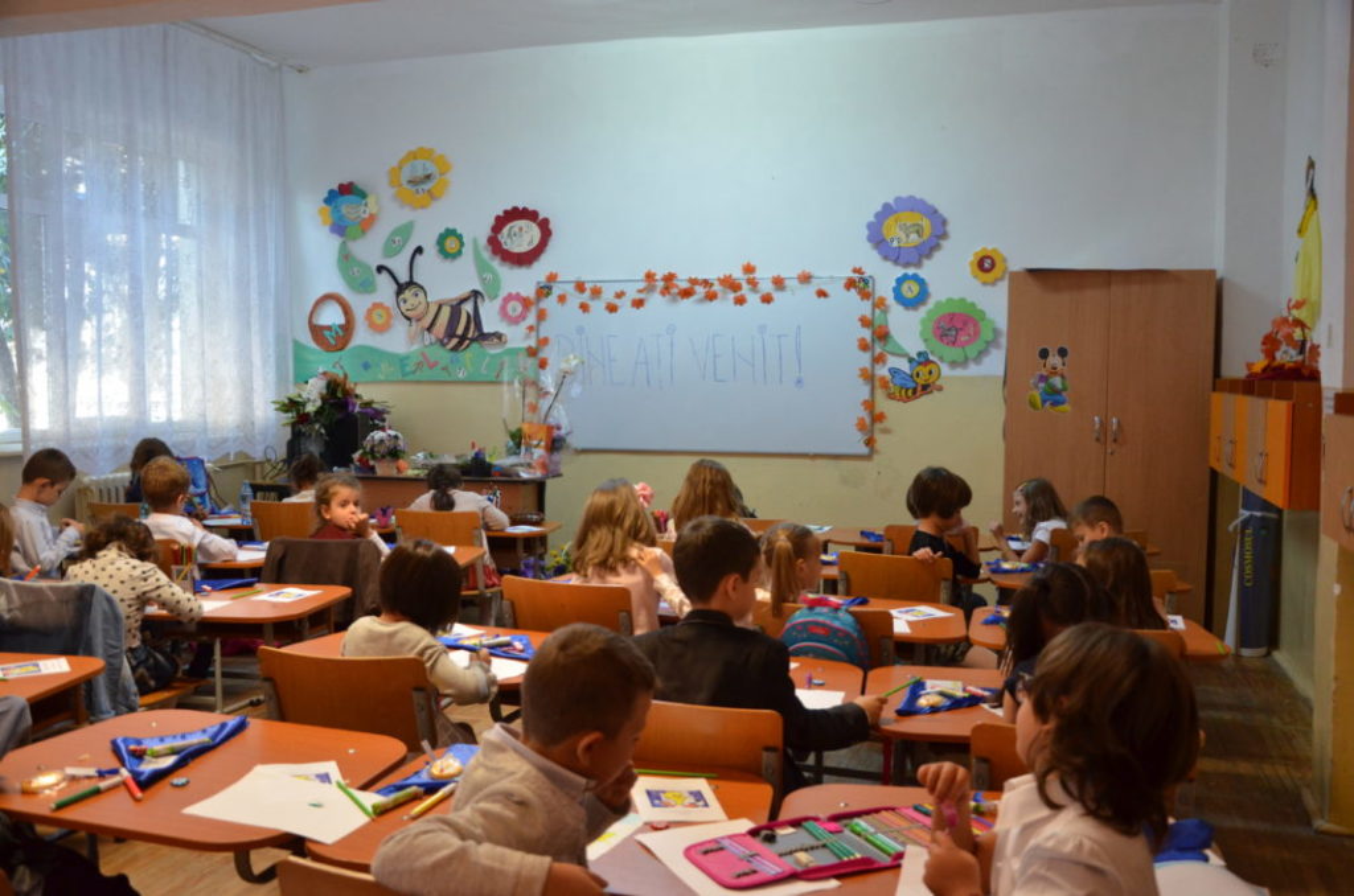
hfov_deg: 57.3
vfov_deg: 39.8
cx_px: 677
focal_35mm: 33
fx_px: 1238
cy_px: 448
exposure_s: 1/100
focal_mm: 22
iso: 1600
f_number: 4
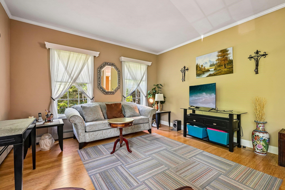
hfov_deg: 96.7
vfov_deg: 73.7
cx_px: 142
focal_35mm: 16
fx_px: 127
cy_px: 95
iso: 400
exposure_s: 1/5
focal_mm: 16
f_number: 8
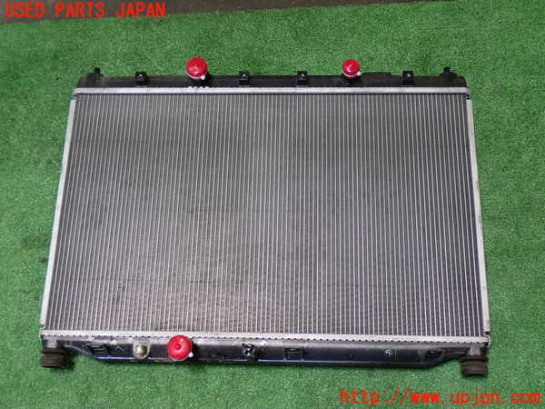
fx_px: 693
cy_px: 204
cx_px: 272
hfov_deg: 42.9
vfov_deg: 32.9
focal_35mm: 44
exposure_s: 1/40
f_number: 2.9
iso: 200
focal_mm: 7.84
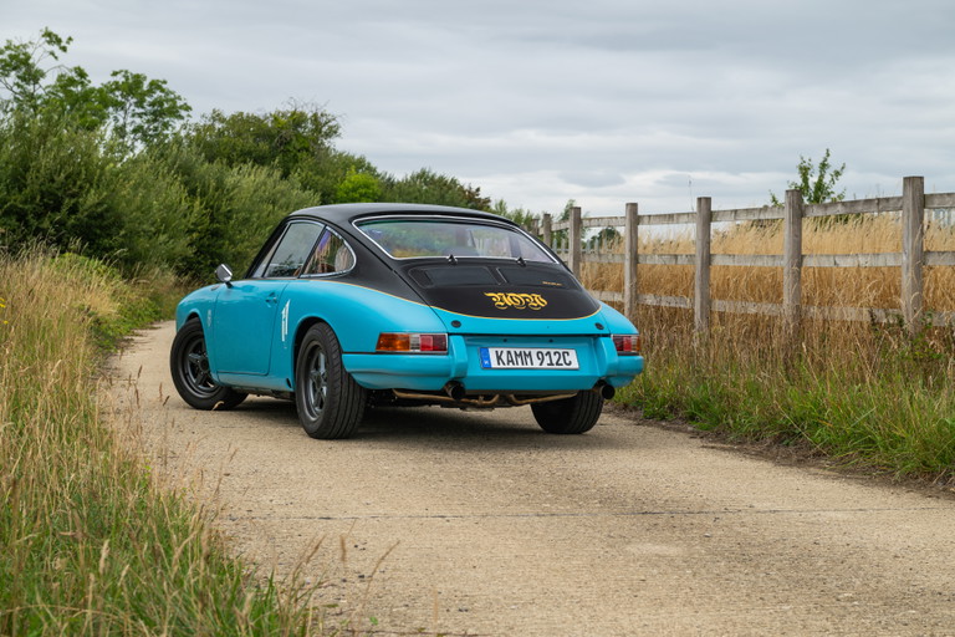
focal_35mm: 70
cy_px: 318
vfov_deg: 19.5
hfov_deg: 28.8
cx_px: 478
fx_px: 1857
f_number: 9
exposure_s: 1/125
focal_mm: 70
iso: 200
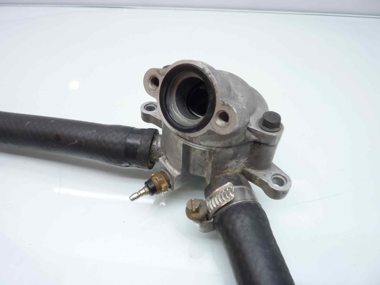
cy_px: 142
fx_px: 274
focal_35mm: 25
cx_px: 190
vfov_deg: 54.9
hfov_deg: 69.4
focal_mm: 4.1
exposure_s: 1/10
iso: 80
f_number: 3.3
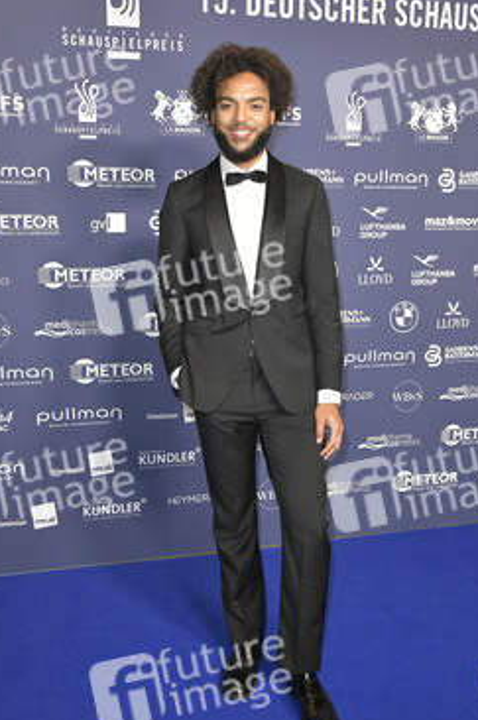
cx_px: 248
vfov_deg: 54.4
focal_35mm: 35
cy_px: 388
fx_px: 699
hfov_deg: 37.7
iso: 2000
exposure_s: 1/200
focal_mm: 32
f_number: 6.3
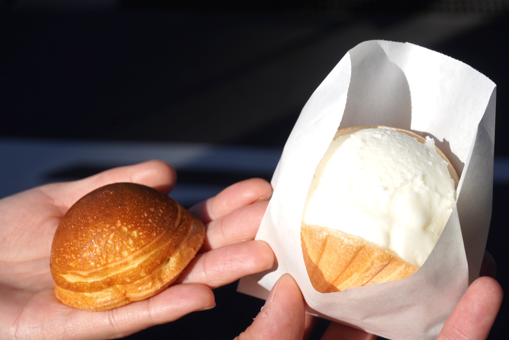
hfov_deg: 27.0
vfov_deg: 18.2
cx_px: 254
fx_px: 1061
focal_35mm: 75
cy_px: 170
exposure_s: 1/320
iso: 100
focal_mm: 50
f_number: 9
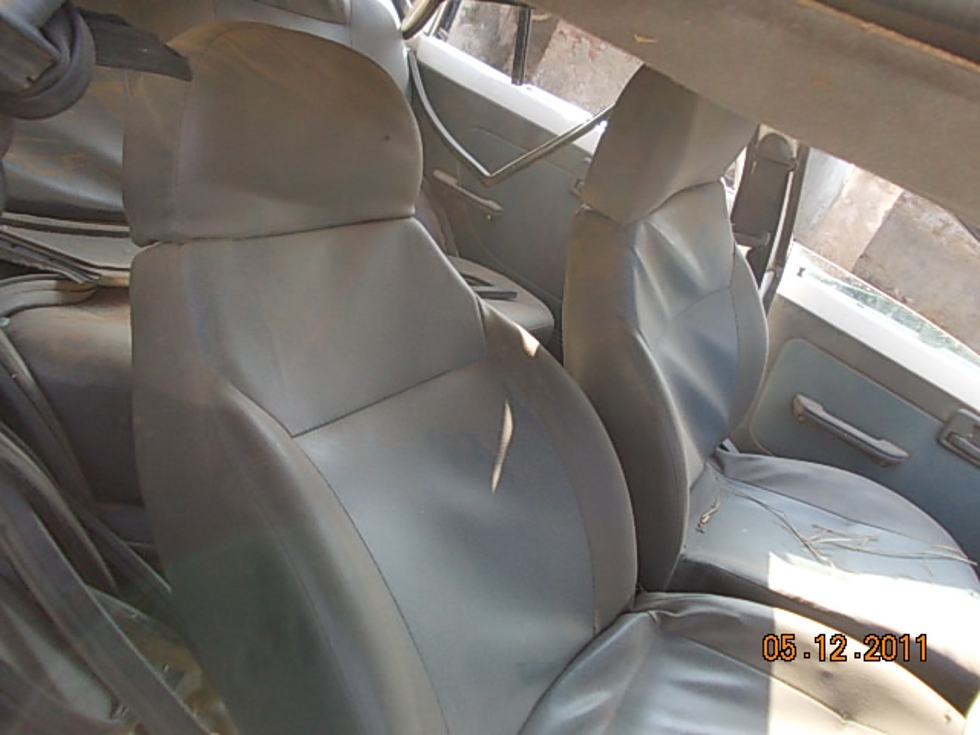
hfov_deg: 63.4
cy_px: 368
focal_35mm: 28
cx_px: 490
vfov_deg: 49.7
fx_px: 793
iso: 160
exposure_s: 1/250
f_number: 2.7
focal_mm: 4
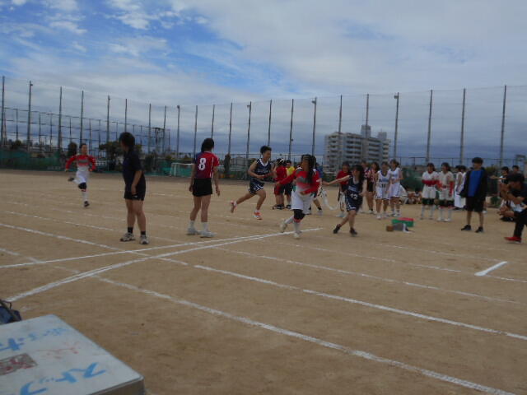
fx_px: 518
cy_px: 198
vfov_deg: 41.8
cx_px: 264
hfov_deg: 54.0
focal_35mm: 34
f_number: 3.6
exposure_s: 1/2000
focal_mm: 5.8
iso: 80
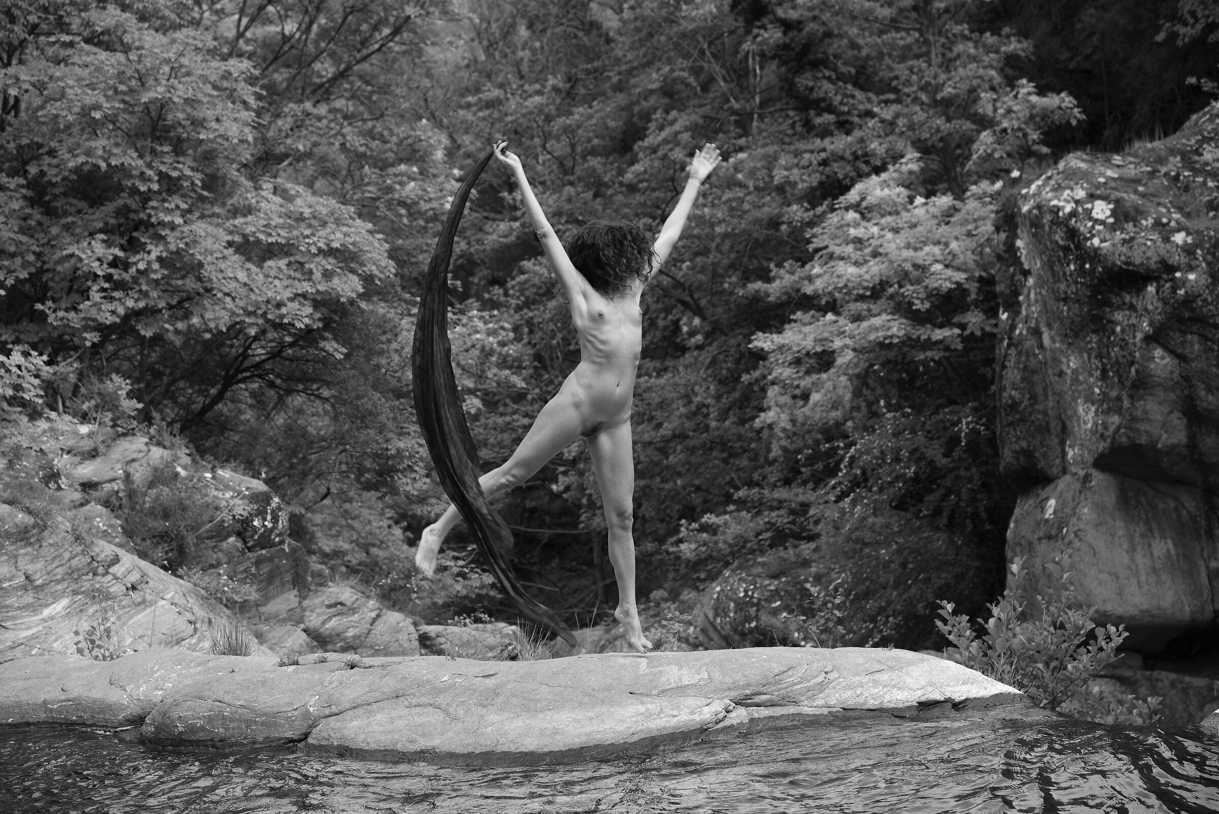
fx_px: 2879
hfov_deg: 23.9
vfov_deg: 16.1
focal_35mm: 85
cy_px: 407
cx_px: 610
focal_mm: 85
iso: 400
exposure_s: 1/500
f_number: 5
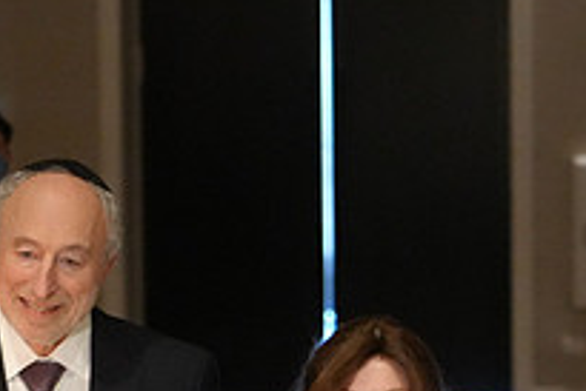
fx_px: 4838
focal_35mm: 297
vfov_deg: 4.6
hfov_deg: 6.9
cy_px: 524
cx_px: 386
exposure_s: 1/80
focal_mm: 105
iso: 8000
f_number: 4
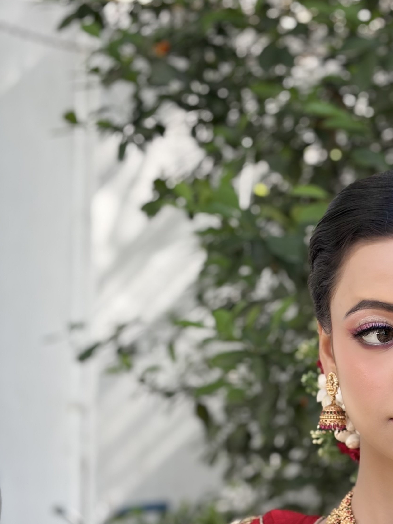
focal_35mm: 95
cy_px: 406
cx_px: 358
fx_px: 1438
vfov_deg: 20.5
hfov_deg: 15.4
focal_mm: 5.96
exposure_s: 1/293
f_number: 1.6
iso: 32
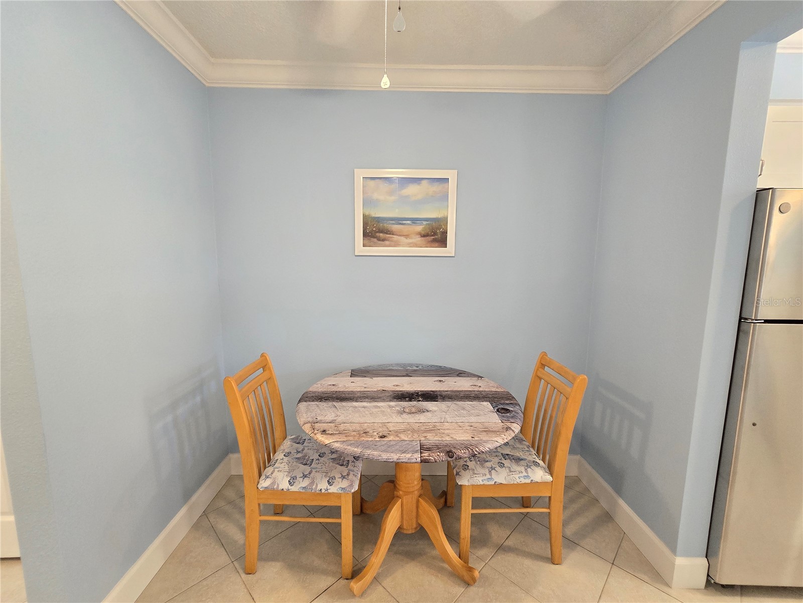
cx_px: 402
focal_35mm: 13
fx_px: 302
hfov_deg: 106.2
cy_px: 302
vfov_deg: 89.9
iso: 640
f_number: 2.2
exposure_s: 1/60
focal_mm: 2.2
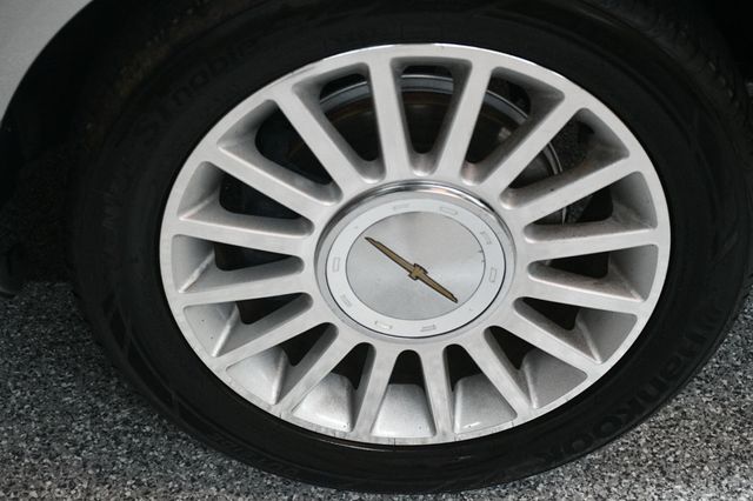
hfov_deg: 31.9
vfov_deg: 21.5
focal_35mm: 63
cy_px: 250
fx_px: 1317
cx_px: 376
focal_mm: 42
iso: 2800
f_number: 4.5
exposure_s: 1/125
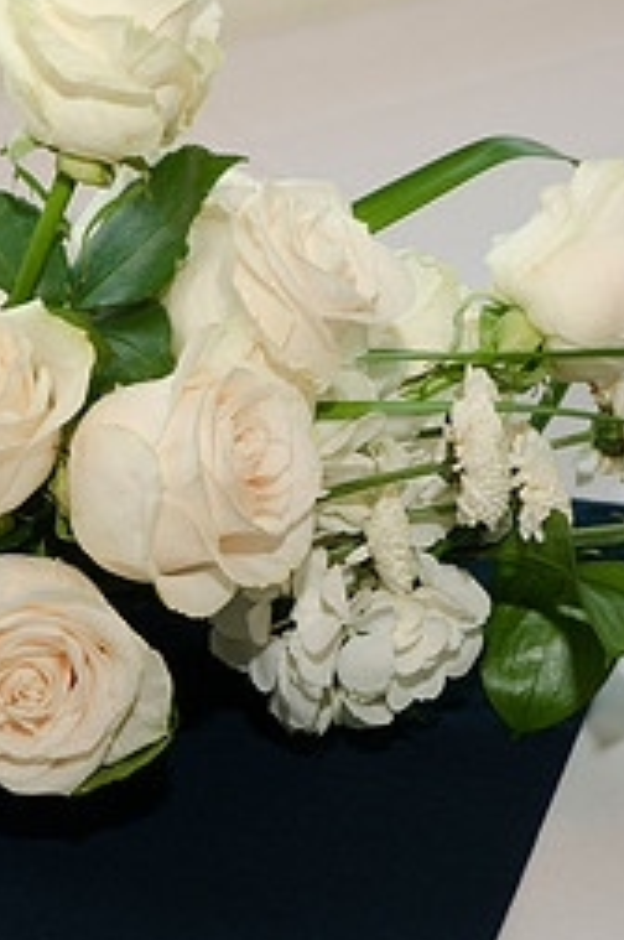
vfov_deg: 12.5
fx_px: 4301
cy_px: 312
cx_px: 37
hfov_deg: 8.3
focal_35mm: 165
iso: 100
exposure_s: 1/160
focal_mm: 48
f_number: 5.6
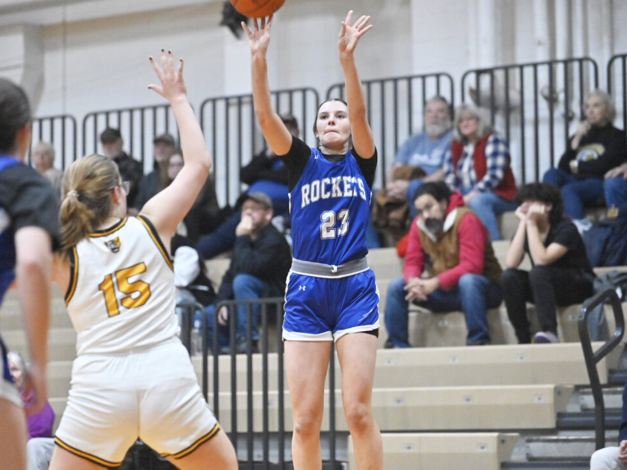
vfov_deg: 11.3
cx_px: 276
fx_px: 2373
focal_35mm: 131
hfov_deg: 15.0
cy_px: 234
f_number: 2.8
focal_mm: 120
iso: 6400
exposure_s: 1/640
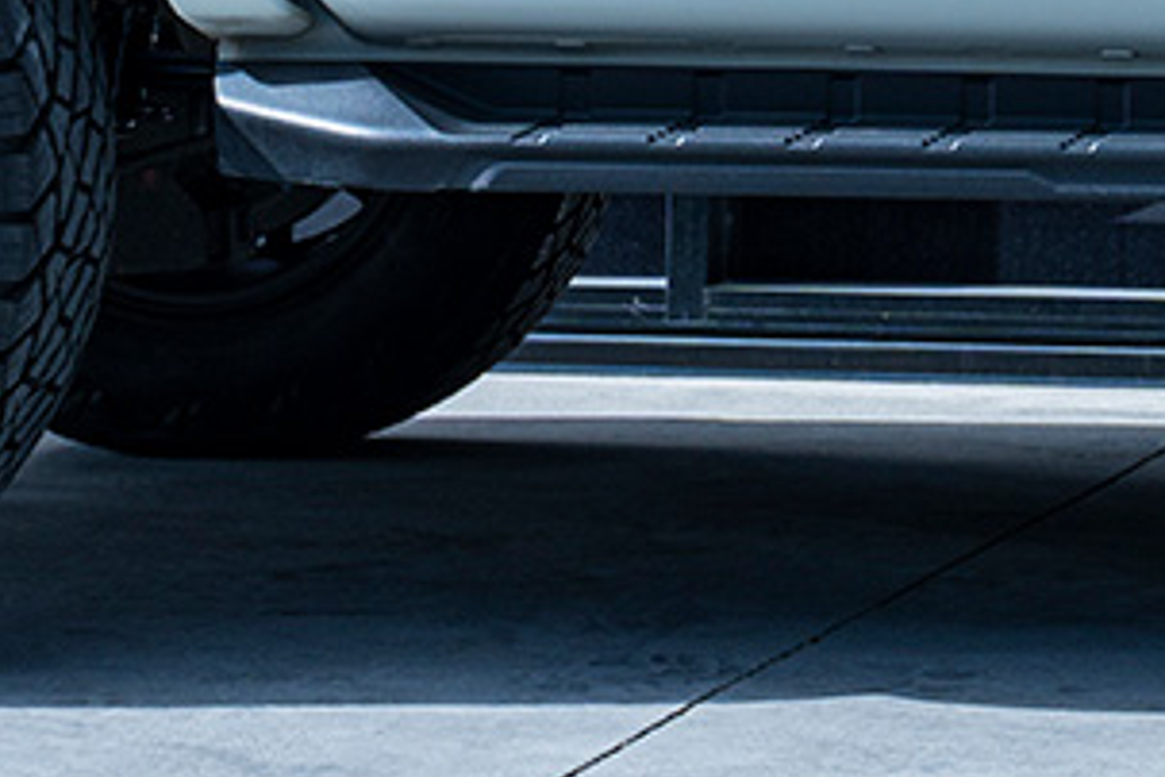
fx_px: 5760
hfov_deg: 11.3
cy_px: -527
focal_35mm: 178
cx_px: 1430
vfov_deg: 7.5
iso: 100
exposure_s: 1/320
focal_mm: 30
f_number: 5.6
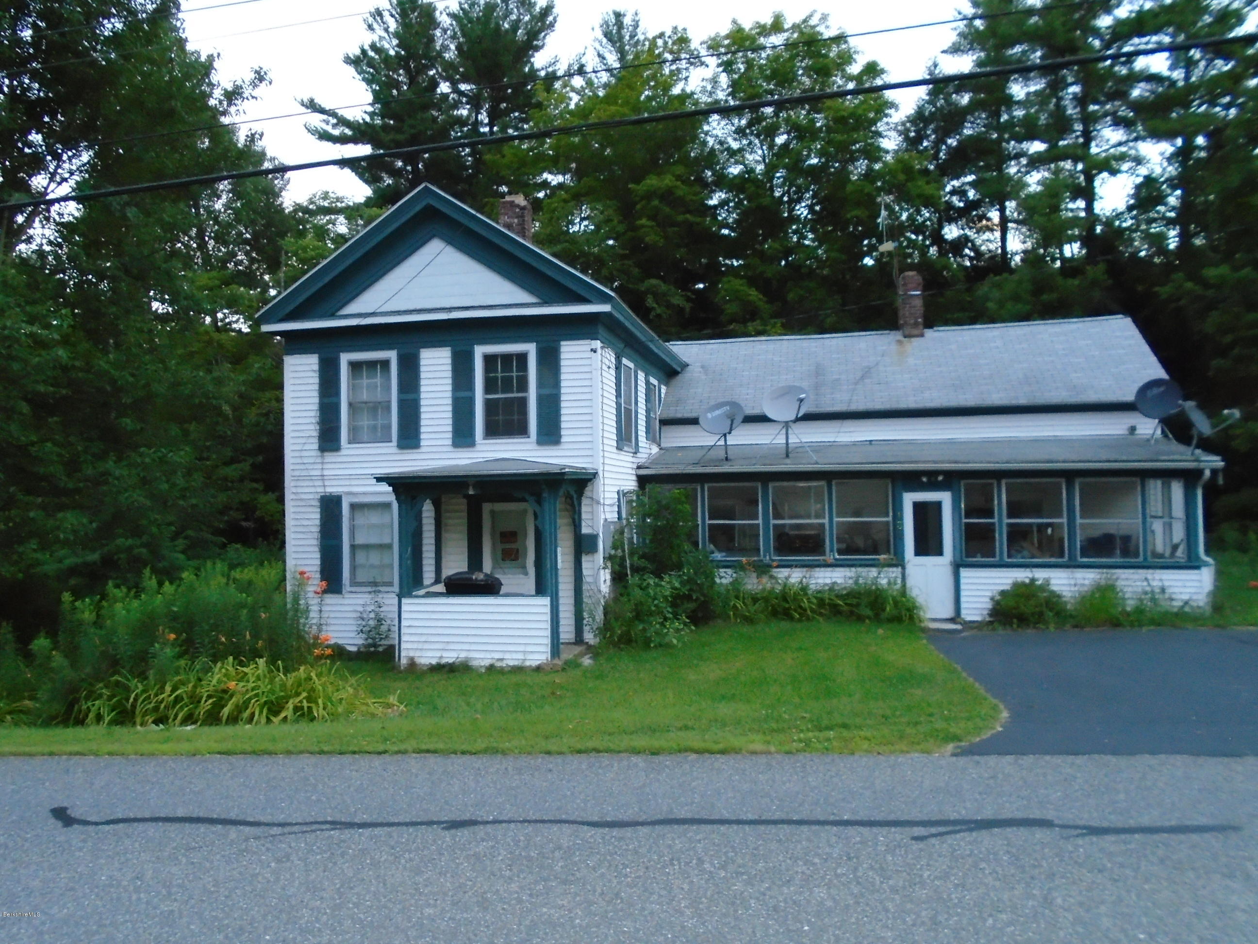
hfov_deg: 67.3
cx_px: 629
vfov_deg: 53.1
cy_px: 472
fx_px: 945
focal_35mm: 26
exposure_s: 1/30
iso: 500
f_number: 3.2
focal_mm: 4.6
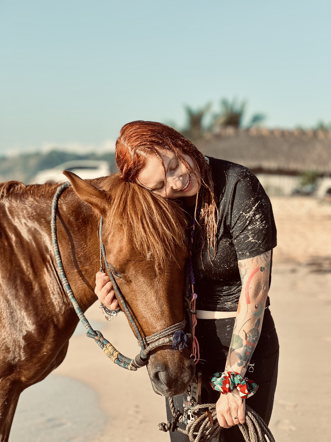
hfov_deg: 19.1
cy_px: 221
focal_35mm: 77
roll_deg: -3.2
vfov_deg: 25.3
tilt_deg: +1.1
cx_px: 166
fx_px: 982
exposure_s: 1/162
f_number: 2.8
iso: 25
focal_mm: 9
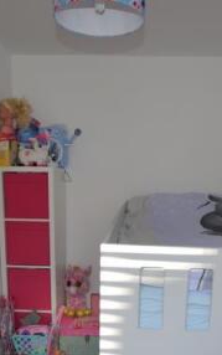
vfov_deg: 53.7
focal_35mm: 35
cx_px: 124
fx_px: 338
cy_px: 249
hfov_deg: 36.3
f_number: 4
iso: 160
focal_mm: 10
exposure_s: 1/125
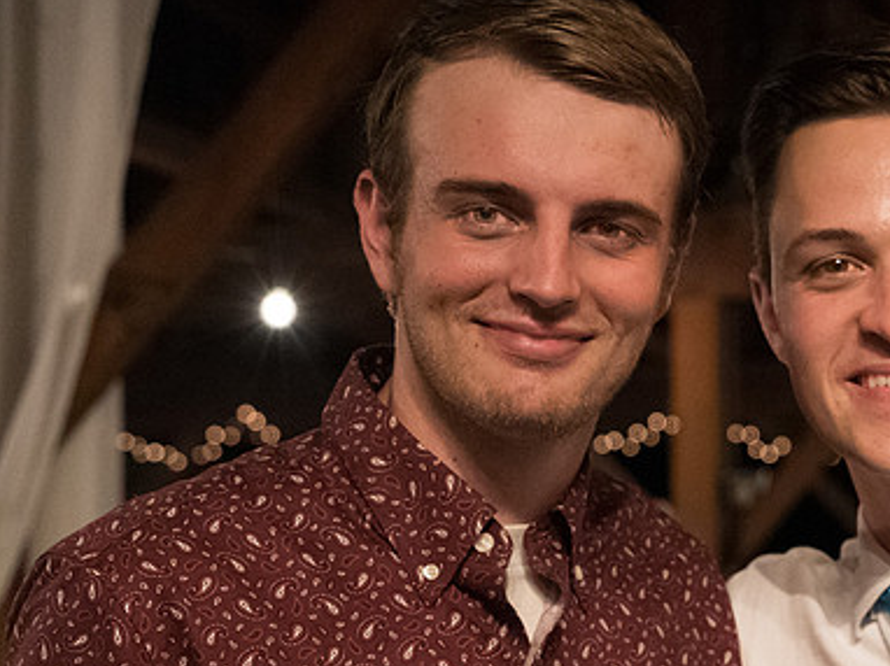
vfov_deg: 15.5
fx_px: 2441
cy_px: 402
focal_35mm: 95
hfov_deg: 20.5
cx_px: 673
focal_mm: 65
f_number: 6.3
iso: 16000
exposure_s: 1/320
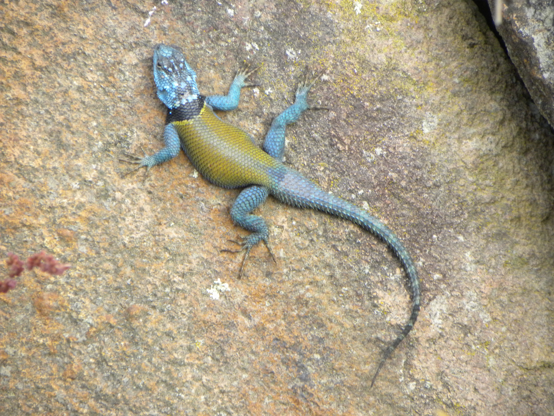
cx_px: 277
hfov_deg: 4.1
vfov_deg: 3.1
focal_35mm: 481
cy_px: 208
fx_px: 7698
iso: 220
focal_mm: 85.6
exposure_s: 1/135
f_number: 5
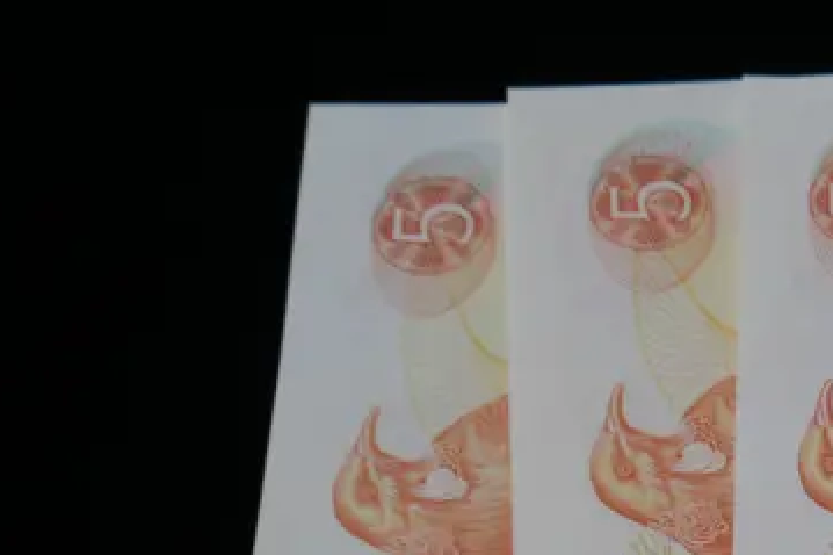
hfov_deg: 20.6
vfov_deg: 14.8
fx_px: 2058
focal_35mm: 89
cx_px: 1130
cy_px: 668
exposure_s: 1/125
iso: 200
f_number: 5
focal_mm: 15
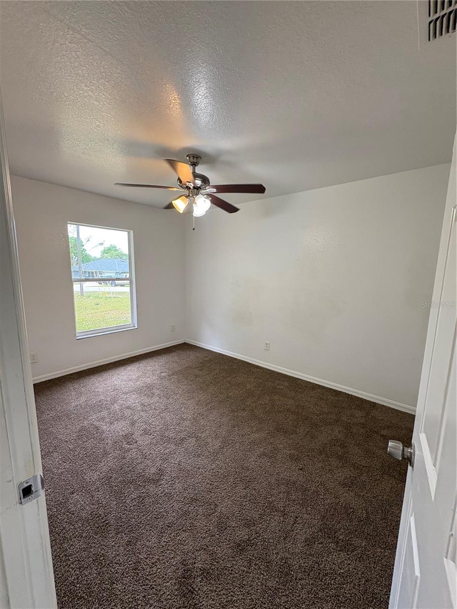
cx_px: 228
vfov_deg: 102.1
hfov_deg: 85.7
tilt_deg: -7.6
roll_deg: -0.9
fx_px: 246
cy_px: 304
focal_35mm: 14
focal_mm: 2.22
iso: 160
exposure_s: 1/120
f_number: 2.2
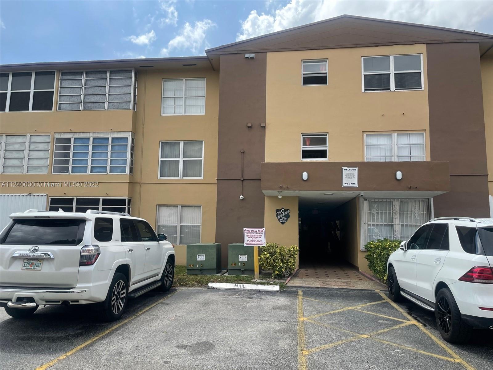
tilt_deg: +8.6
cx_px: 246
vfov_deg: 53.1
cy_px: 185
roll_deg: +0.1
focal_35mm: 26
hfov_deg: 67.3
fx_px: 370
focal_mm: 4.2
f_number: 1.6
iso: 32
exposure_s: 1/1642
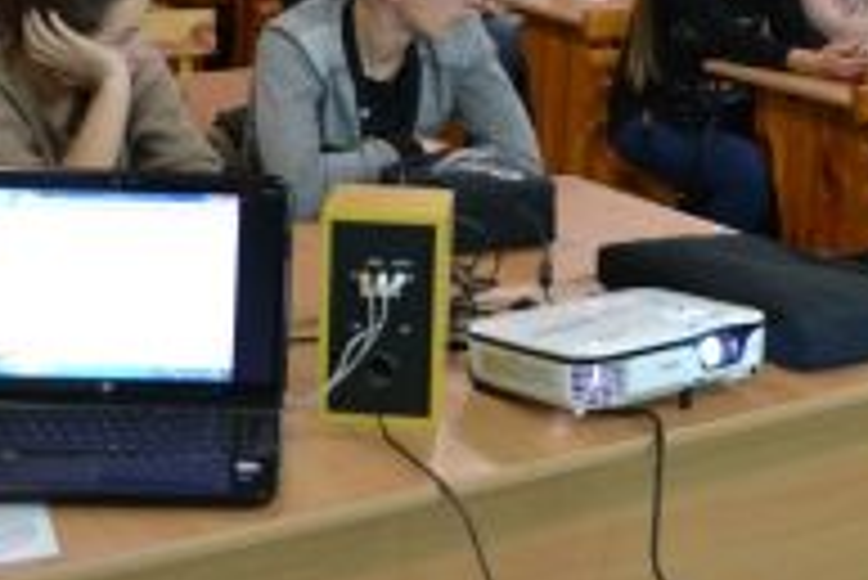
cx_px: 504
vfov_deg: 17.1
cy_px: -67
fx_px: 1858
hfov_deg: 26.3
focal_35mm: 77
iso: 1600
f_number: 3.8
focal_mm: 22
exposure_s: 1/15
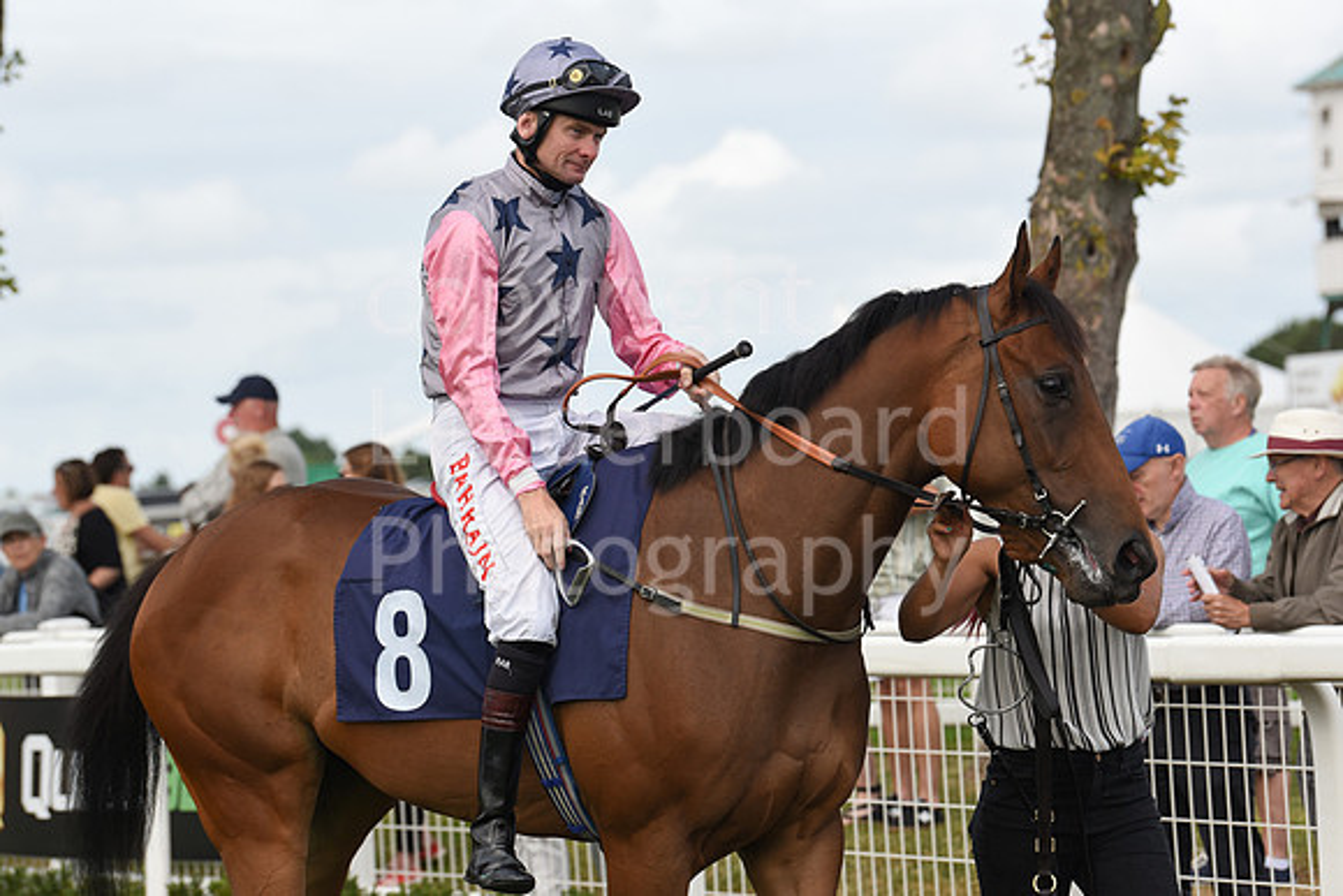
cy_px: 448
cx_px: 672
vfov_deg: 10.2
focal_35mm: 135
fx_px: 5037
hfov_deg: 15.2
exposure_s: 1/1600
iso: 400
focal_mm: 135
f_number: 5.6
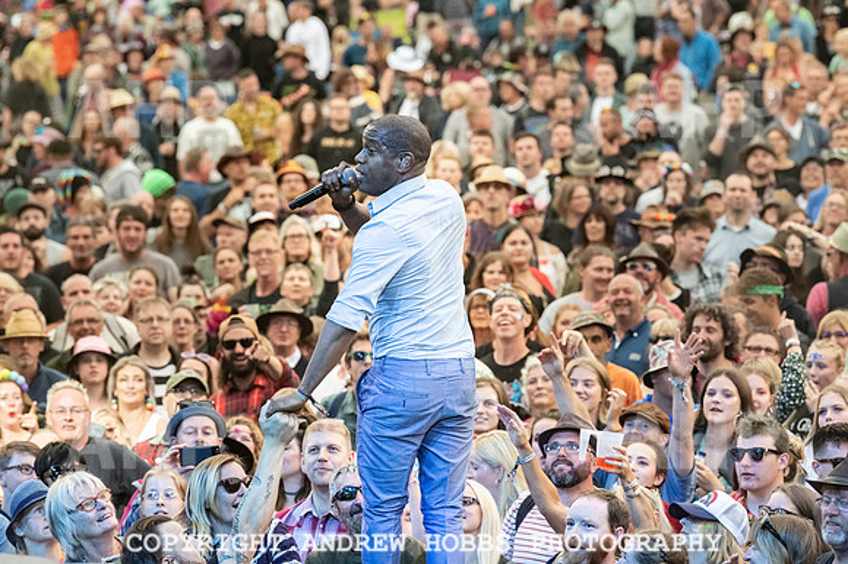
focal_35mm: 185
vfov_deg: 7.4
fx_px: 4355
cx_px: 424
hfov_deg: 11.1
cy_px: 282
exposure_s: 1/500
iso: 3600
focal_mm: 185
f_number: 5.6
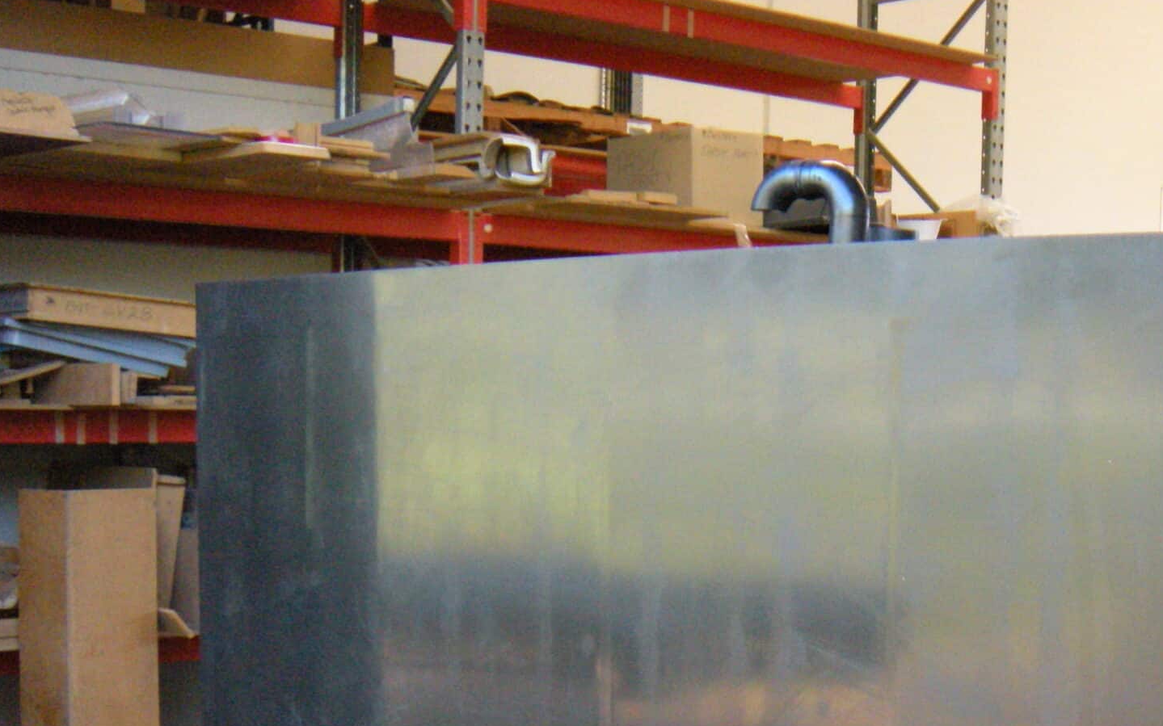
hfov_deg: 30.2
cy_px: 717
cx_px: 953
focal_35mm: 66
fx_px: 2092
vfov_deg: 19.2
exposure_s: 1/56
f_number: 3.8
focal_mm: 5.9
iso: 359
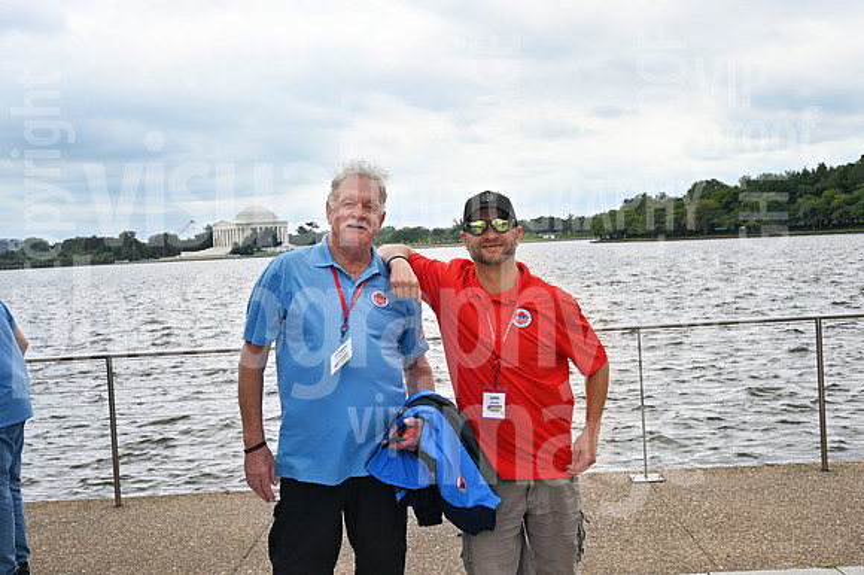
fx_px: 1031
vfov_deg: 31.2
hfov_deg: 45.5
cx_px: 432
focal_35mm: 43
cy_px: 288
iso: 64
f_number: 6.3
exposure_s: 1/160
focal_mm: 29
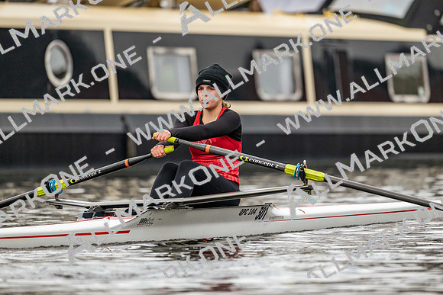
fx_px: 4923
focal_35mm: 400
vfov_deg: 3.4
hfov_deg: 5.2
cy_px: 148
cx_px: 222
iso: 1800
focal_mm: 400
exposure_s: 1/2500
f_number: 4.5
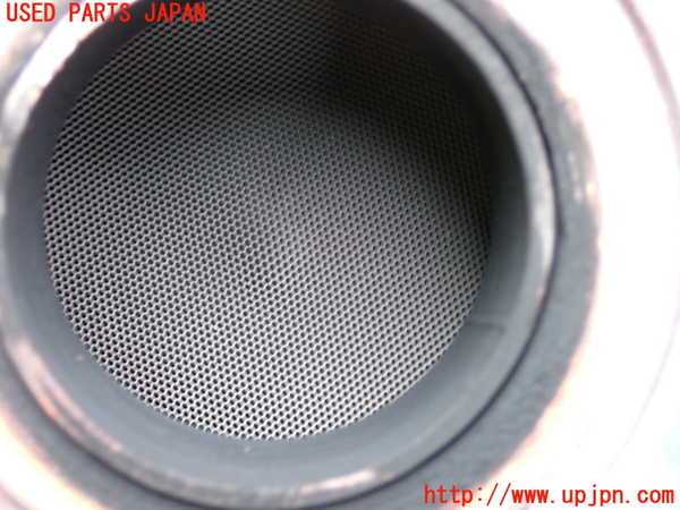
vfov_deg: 18.0
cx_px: 340
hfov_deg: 23.8
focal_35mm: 82
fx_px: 1611
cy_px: 255
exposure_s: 1/20
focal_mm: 14.62
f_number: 4.3
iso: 1000
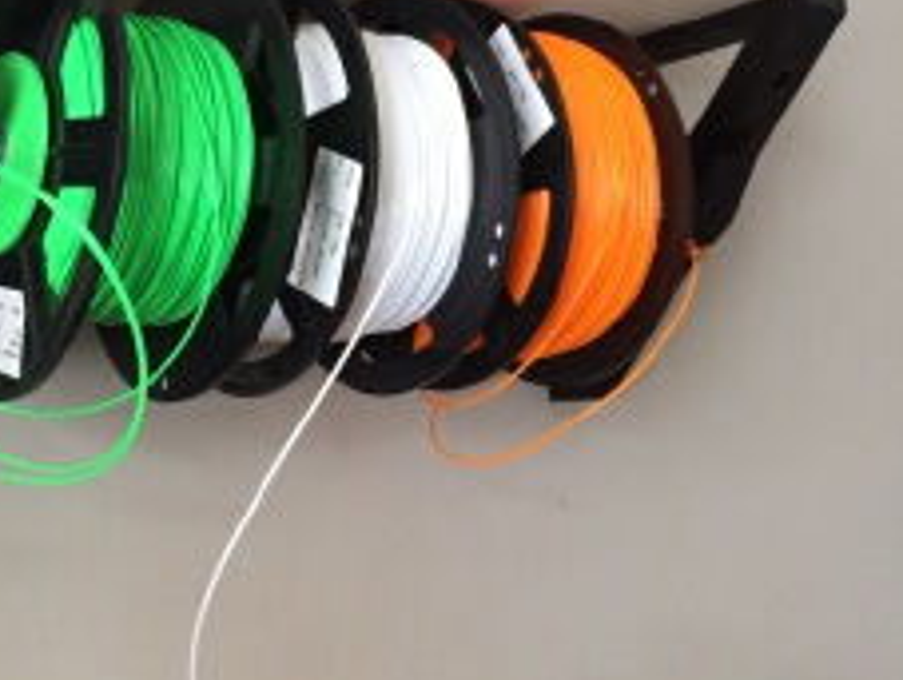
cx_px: 310
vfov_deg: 27.6
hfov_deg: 37.1
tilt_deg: +12.9
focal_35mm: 51
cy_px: 72
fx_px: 1333
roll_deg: +2.5
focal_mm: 4.15
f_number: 2.2
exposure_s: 1/30
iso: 200
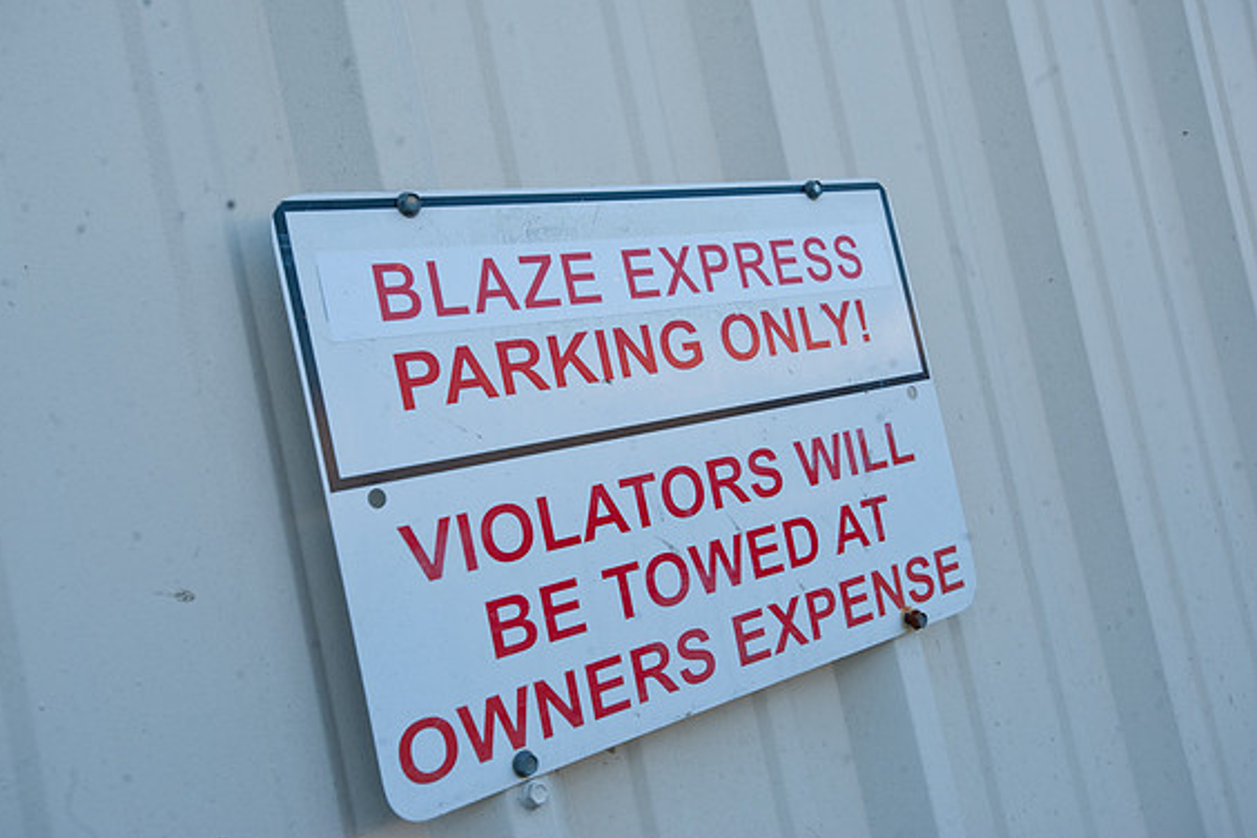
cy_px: 410
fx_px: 1257
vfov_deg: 36.9
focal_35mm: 36
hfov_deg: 53.1
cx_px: 613
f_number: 8
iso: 160
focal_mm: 35
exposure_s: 1/160
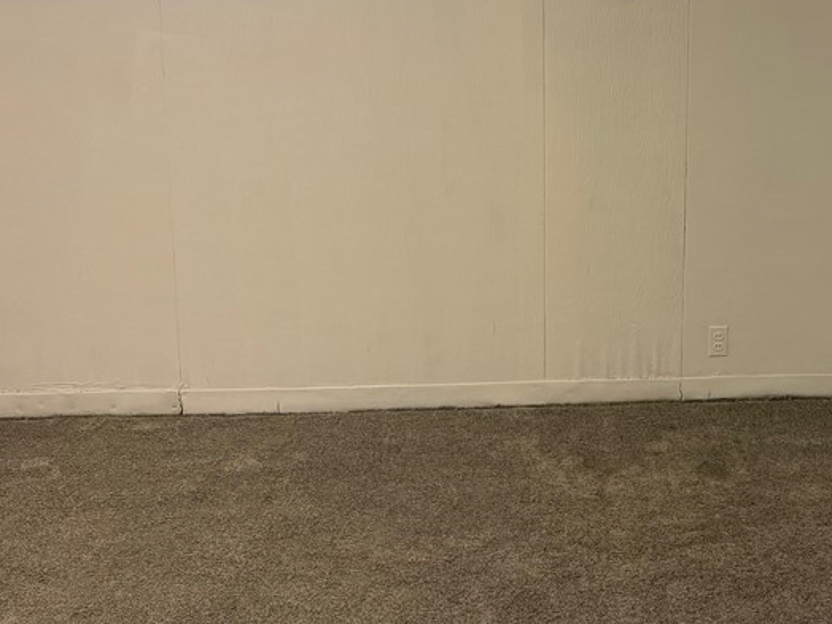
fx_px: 1129
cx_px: 749
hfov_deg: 37.8
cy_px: 207
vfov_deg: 30.6
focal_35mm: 47
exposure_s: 1/60
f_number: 1.78
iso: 400
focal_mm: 6.76
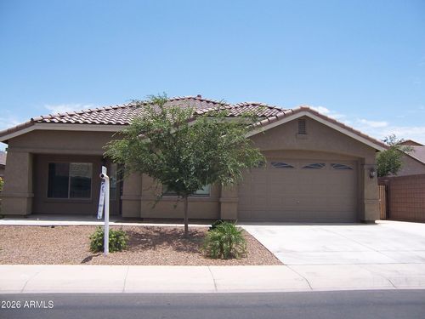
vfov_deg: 42.9
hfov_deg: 55.4
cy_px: 160
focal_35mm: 33
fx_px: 405
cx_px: 212
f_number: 3.4
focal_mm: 5.5
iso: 80
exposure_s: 1/1000
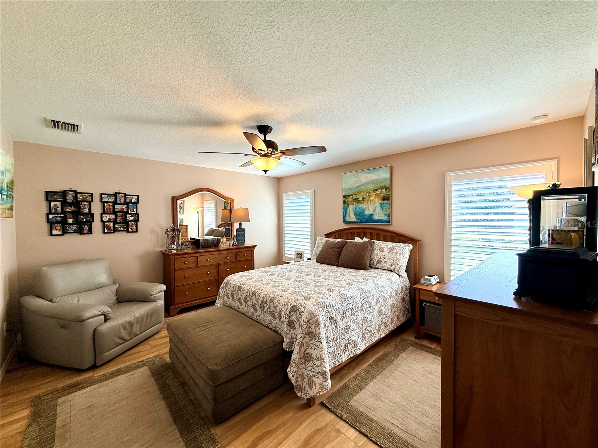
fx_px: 242
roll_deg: +0.0
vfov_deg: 85.7
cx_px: 299
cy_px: 224
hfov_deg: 102.1
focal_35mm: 14
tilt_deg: -1.3
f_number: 2.2
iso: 100
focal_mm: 2.22
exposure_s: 1/120
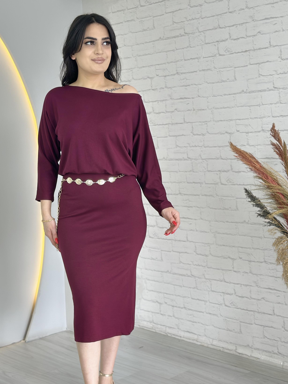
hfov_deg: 24.8
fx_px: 654
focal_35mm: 59
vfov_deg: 32.7
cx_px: 117
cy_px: 218
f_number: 1.78
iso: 80
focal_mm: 6.86
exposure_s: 1/100
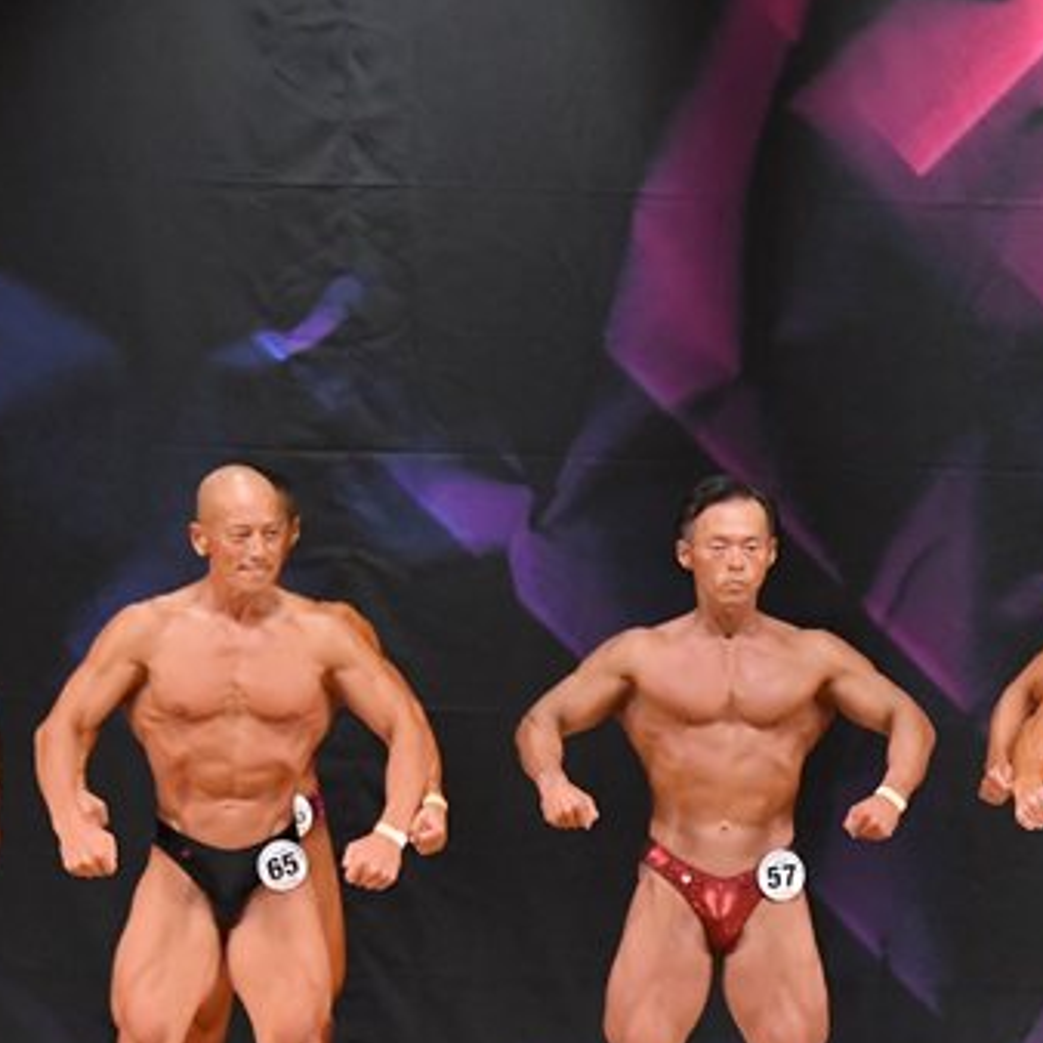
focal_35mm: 327
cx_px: 952
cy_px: 738
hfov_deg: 5.3
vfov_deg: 5.4
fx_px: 11147
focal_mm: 112
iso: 5600
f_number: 5.6
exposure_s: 1/400
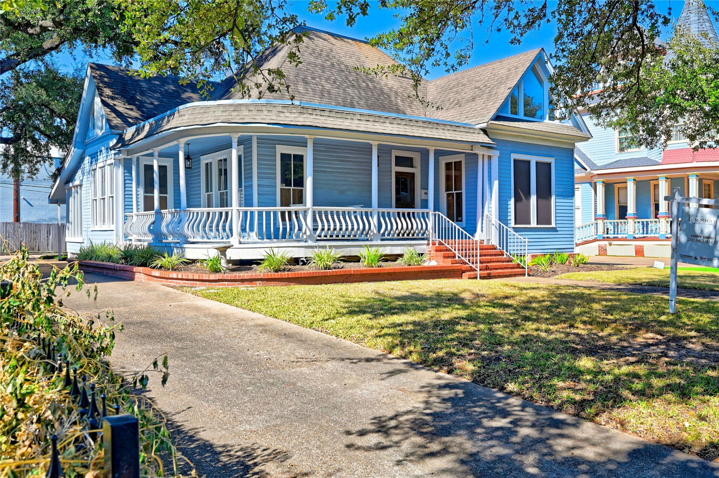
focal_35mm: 30
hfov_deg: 62.0
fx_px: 599
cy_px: 239
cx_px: 360
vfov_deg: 43.5
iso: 400
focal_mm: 30
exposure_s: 1/640
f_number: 8
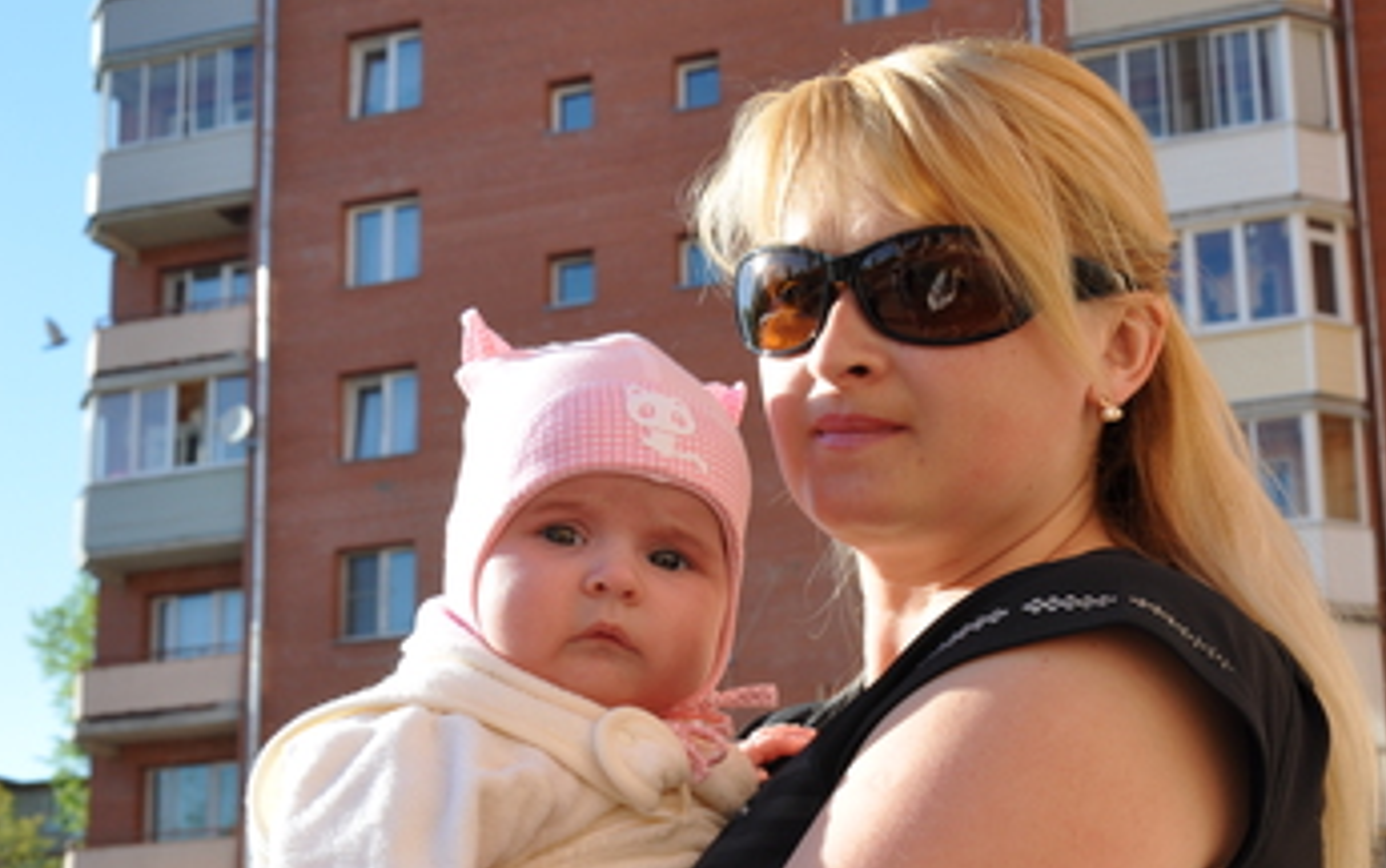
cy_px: 649
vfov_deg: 21.2
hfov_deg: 33.4
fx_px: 2298
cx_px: 868
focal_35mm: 61
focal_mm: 25
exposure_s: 1/250
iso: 200
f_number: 8
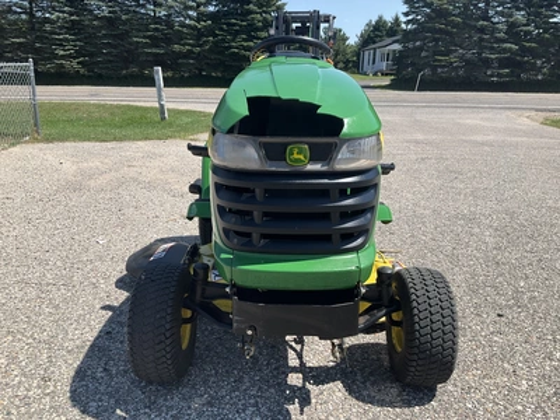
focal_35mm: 29
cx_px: 280
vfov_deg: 48.2
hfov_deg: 61.7
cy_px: 210
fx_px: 469
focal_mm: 3
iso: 25
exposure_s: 1/1626
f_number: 1.8
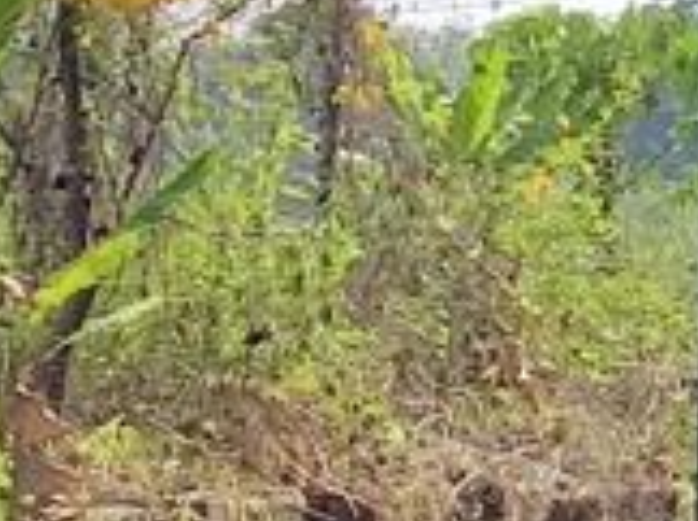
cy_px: 43
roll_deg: -1.9
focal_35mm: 220
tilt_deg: +2.5
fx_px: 4430
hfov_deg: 7.7
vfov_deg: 6.7
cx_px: 2165
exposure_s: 1/217
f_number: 2.4
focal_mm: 3.3
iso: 25
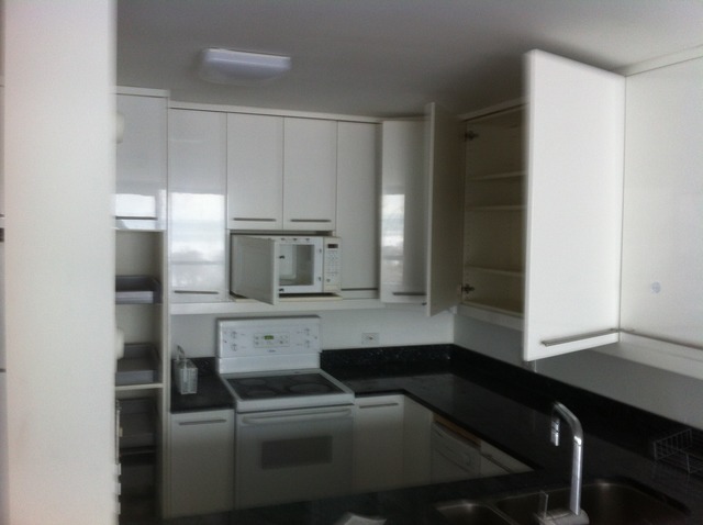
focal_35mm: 35
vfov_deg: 40.6
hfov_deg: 52.7
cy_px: 262
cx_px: 352
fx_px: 710
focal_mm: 3.85
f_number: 2.8
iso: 80
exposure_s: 1/15
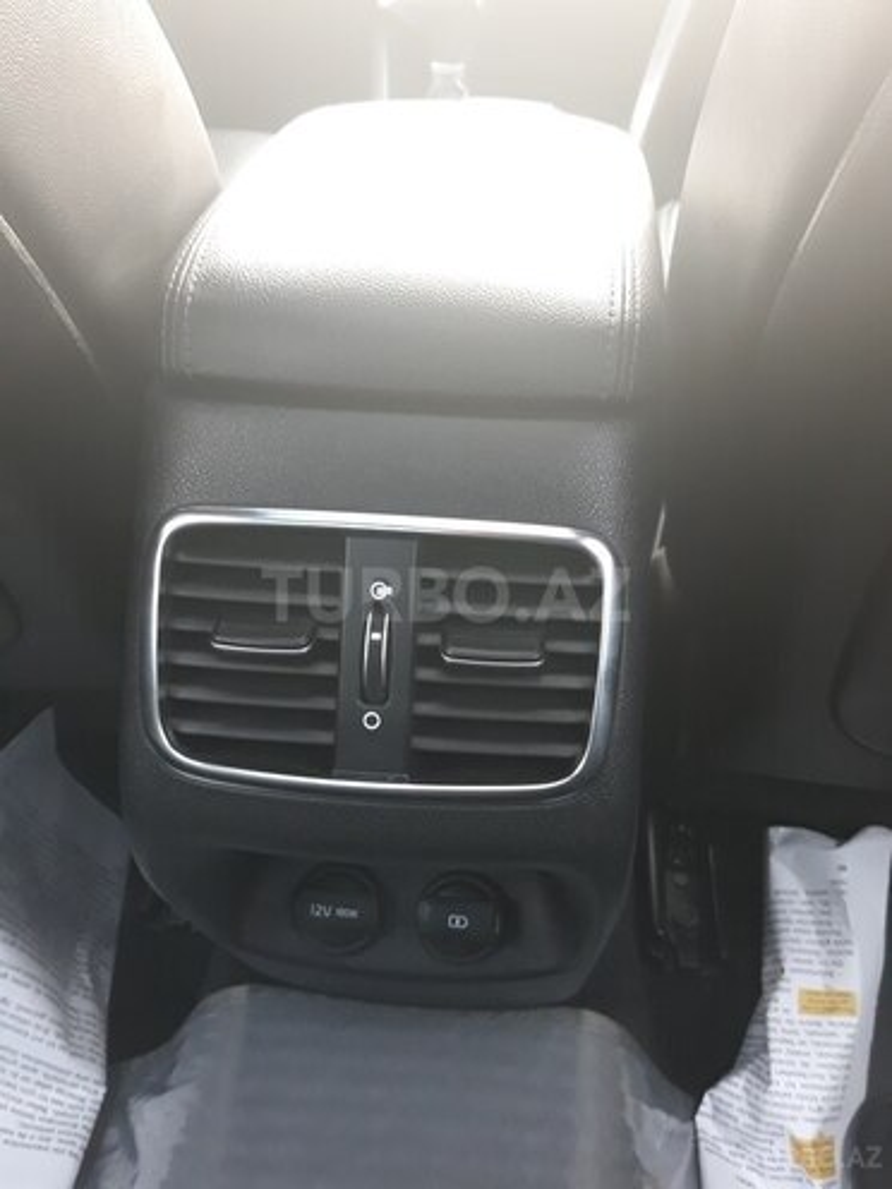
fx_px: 928
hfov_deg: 51.4
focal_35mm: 27
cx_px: 446
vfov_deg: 65.3
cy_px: 594
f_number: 1.7
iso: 125
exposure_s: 1/50
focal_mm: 3.71
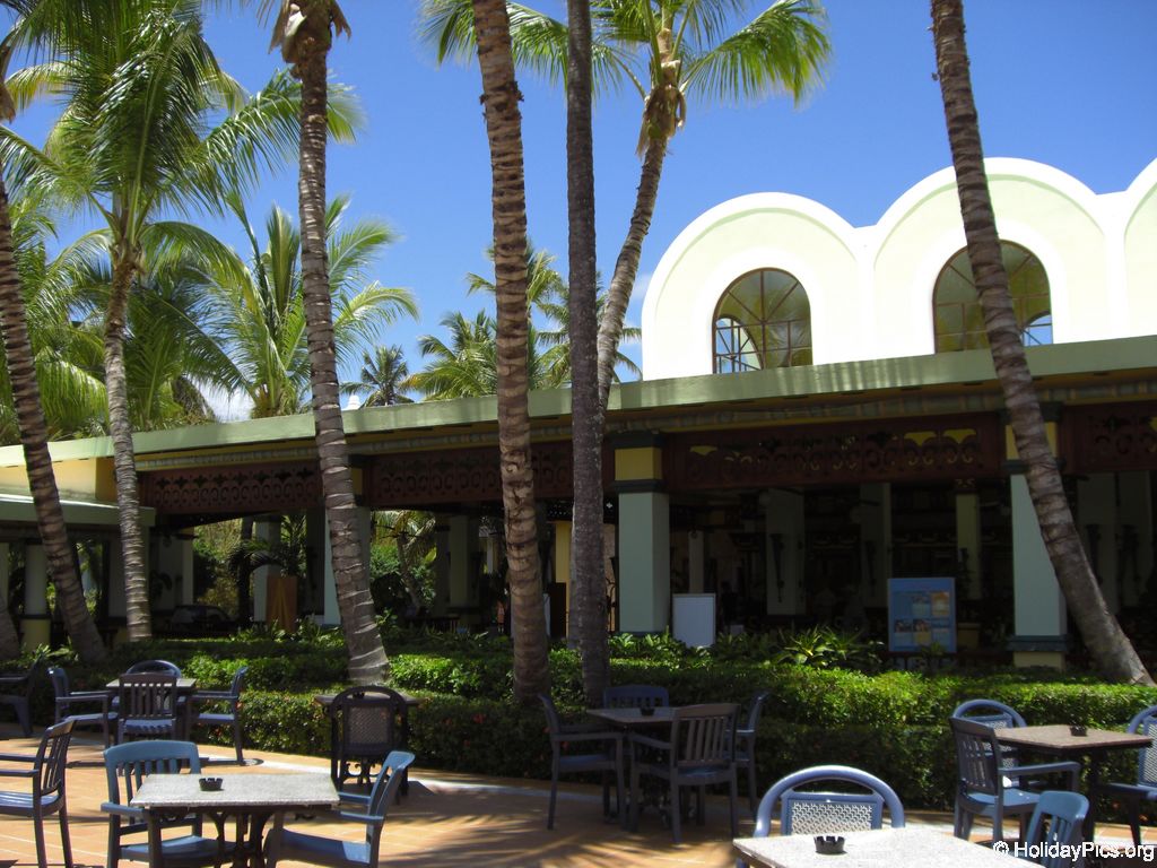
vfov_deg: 37.7
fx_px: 1270
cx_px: 578
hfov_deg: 49.0
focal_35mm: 38
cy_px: 434
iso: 64
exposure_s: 1/1000
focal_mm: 6.2
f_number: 2.7
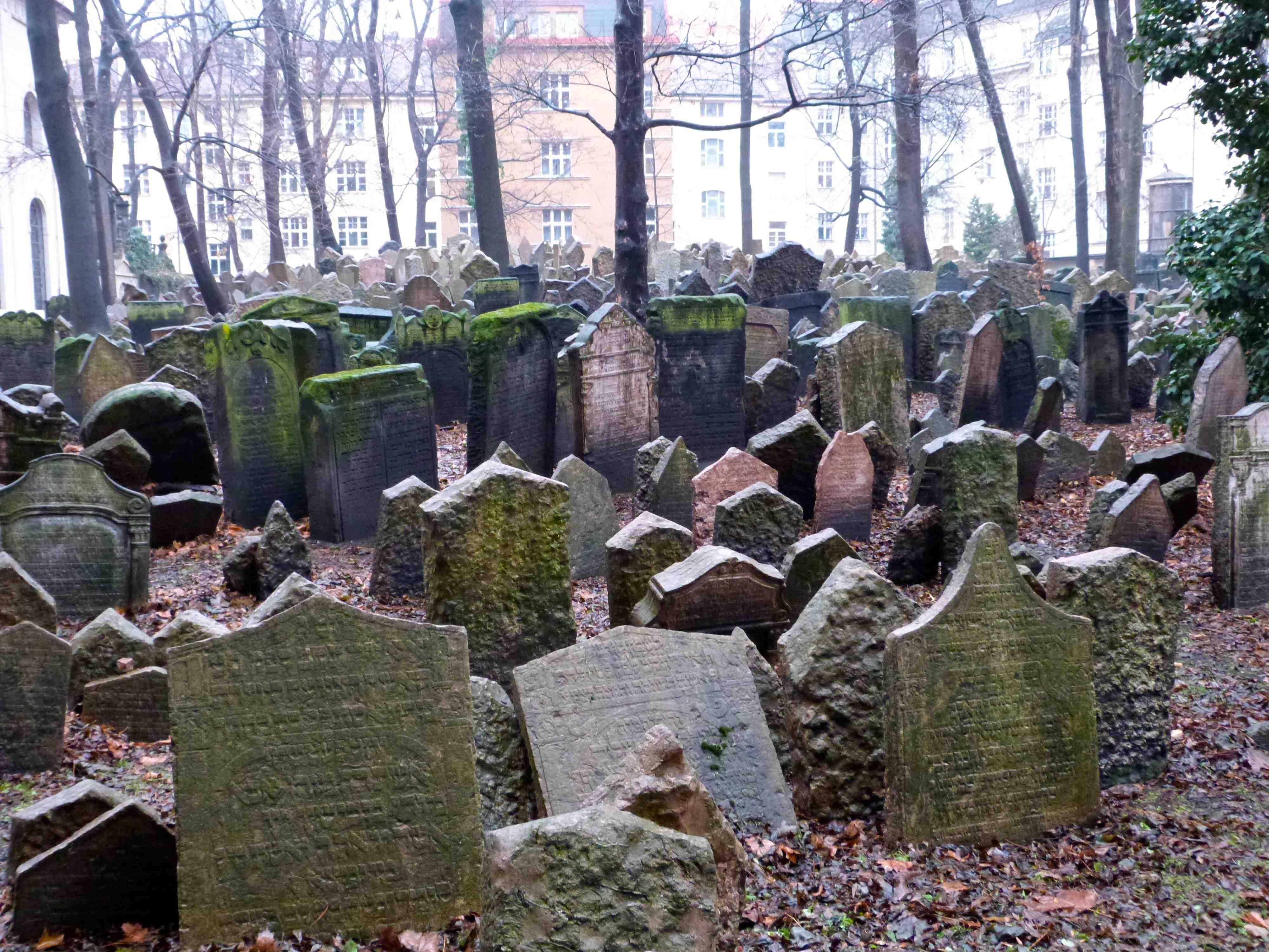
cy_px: 476
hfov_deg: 46.8
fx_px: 1466
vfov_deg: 36.0
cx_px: 634
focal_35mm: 40
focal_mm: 7.1
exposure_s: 1/60
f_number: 3.1
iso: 800
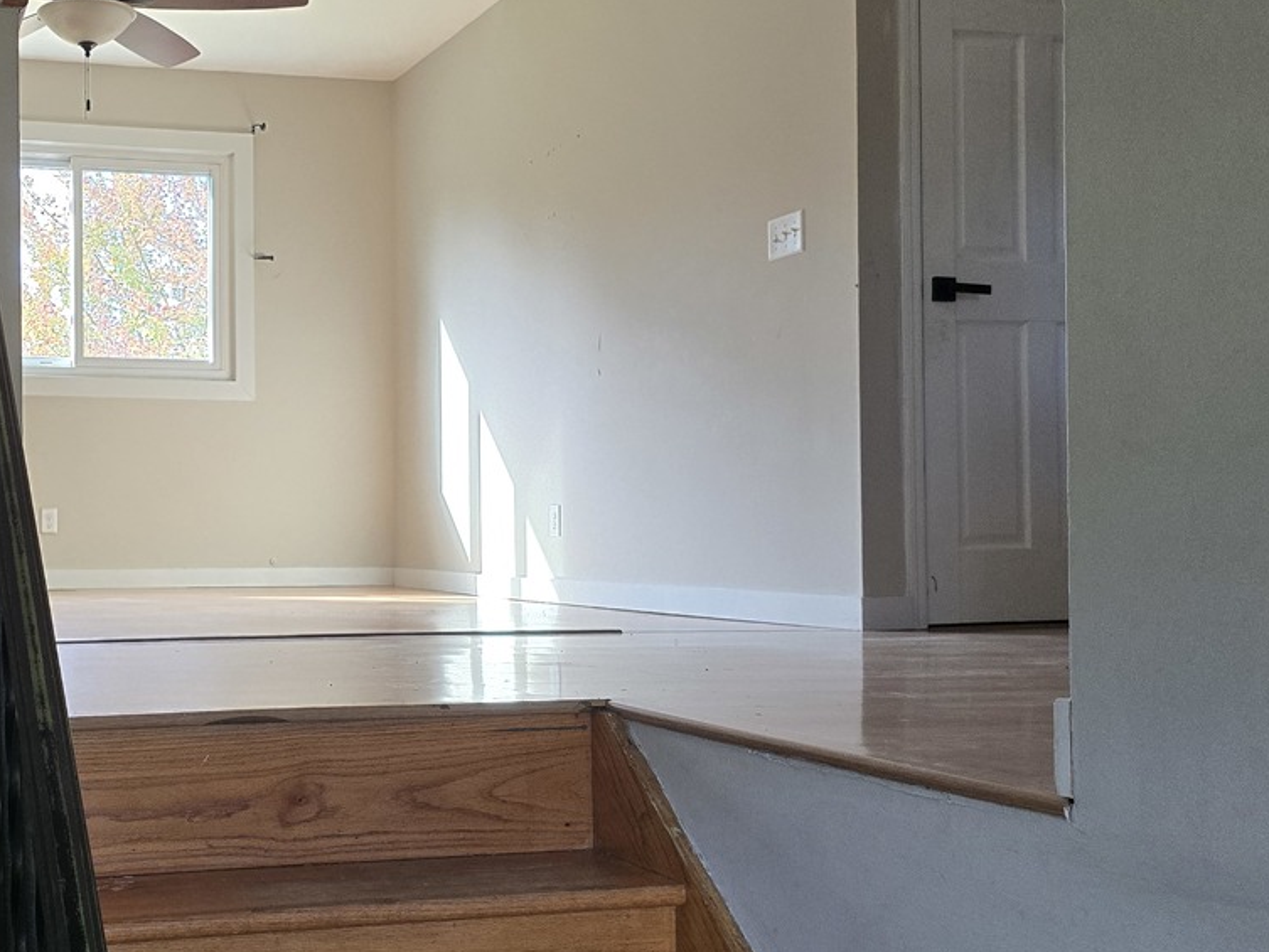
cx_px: 184
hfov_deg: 40.4
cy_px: 549
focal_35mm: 44
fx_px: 1613
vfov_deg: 32.8
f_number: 1.7
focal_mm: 6.3
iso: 125
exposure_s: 1/180
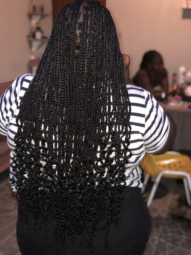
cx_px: 96
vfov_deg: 33.8
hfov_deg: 25.7
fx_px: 419
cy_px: 128
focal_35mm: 57
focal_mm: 6.6
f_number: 2.8
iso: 500
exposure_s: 1/33
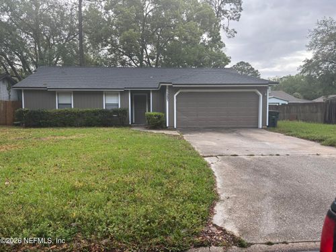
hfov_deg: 67.3
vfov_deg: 53.1
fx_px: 252
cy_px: 126
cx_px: 168
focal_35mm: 26
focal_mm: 5.96
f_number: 1.6
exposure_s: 1/488
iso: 50
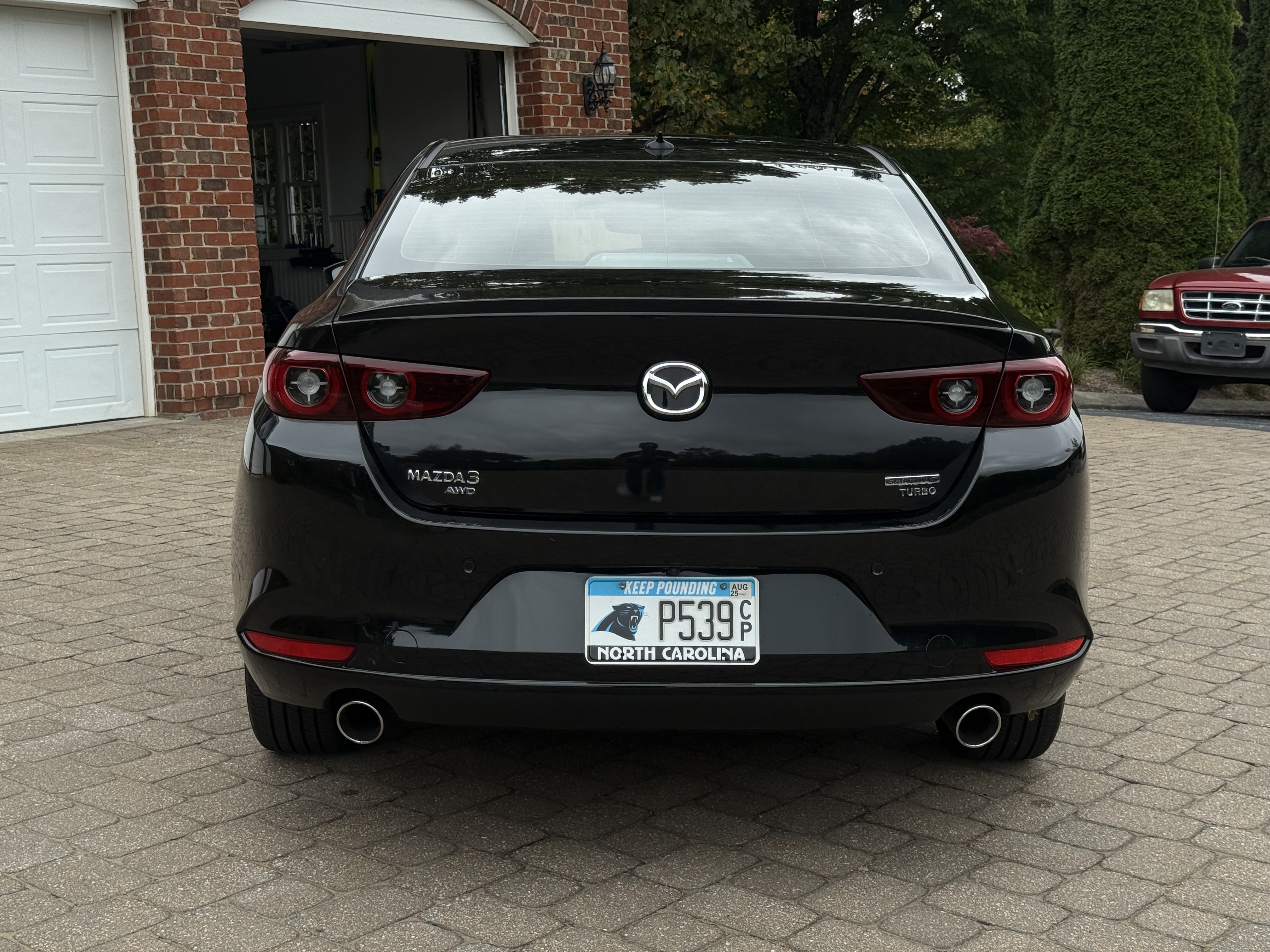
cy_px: 476
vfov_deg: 30.3
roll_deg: +2.4
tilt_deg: -7.6
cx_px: 635
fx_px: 1761
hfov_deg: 39.7
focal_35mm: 48
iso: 100
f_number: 1.78
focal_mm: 6.76
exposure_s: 1/1642
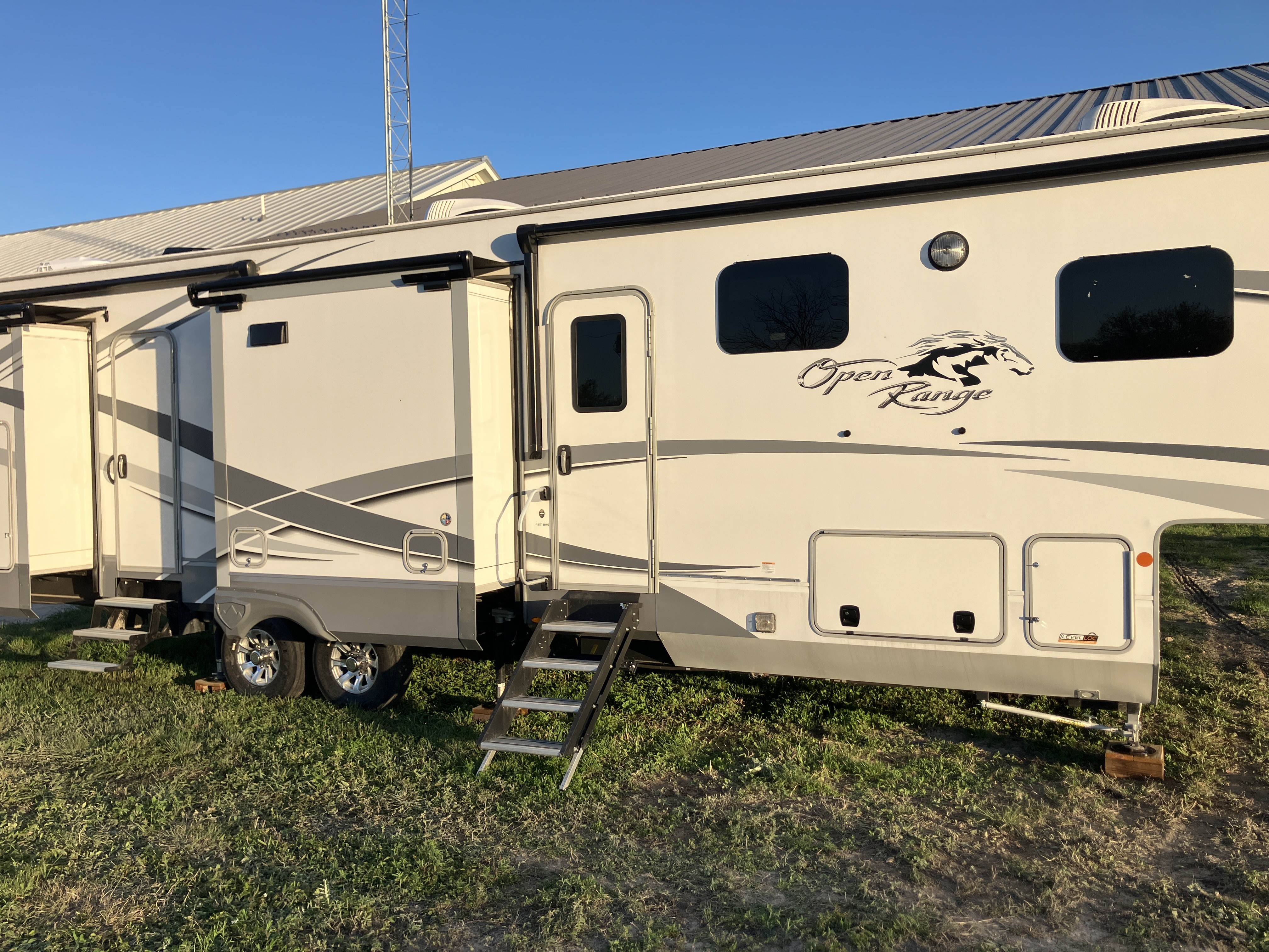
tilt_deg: +0.1
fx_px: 1026
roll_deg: +1.0
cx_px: 634
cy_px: 476
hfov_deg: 63.4
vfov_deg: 49.7
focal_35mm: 28
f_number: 1.8
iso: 32
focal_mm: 3.99
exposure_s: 1/1312
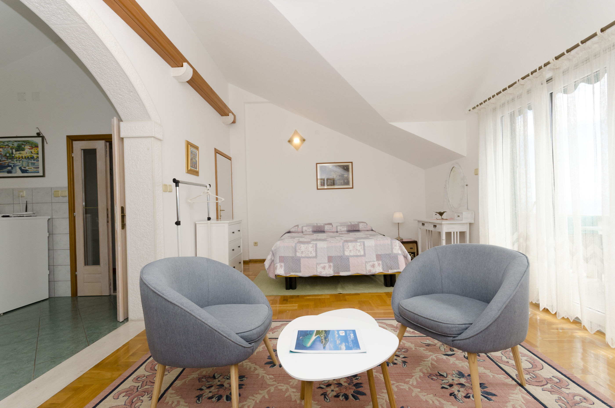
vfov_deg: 77.1
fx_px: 256
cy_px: 204
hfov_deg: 100.5
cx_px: 308
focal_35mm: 15
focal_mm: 10
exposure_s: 1/200
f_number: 8
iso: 320
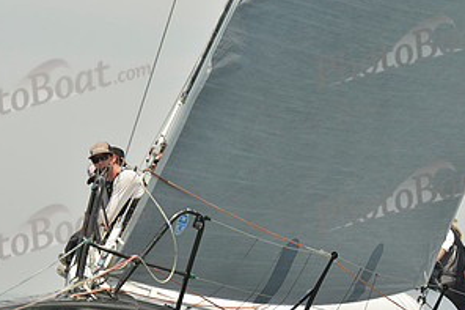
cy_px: 297
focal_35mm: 314
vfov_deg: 4.4
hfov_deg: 6.6
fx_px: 4053
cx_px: 234
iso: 280
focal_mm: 160
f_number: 7.1
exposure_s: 1/1250
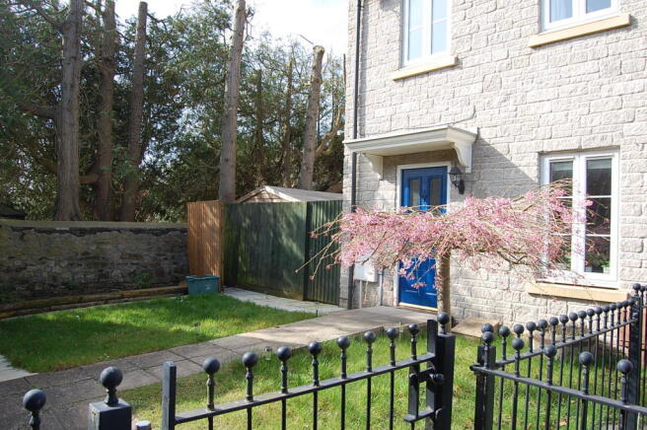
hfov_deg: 67.4
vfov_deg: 47.8
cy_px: 215
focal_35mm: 27
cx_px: 324
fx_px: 485
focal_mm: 18
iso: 200
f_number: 7.1
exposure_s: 1/200
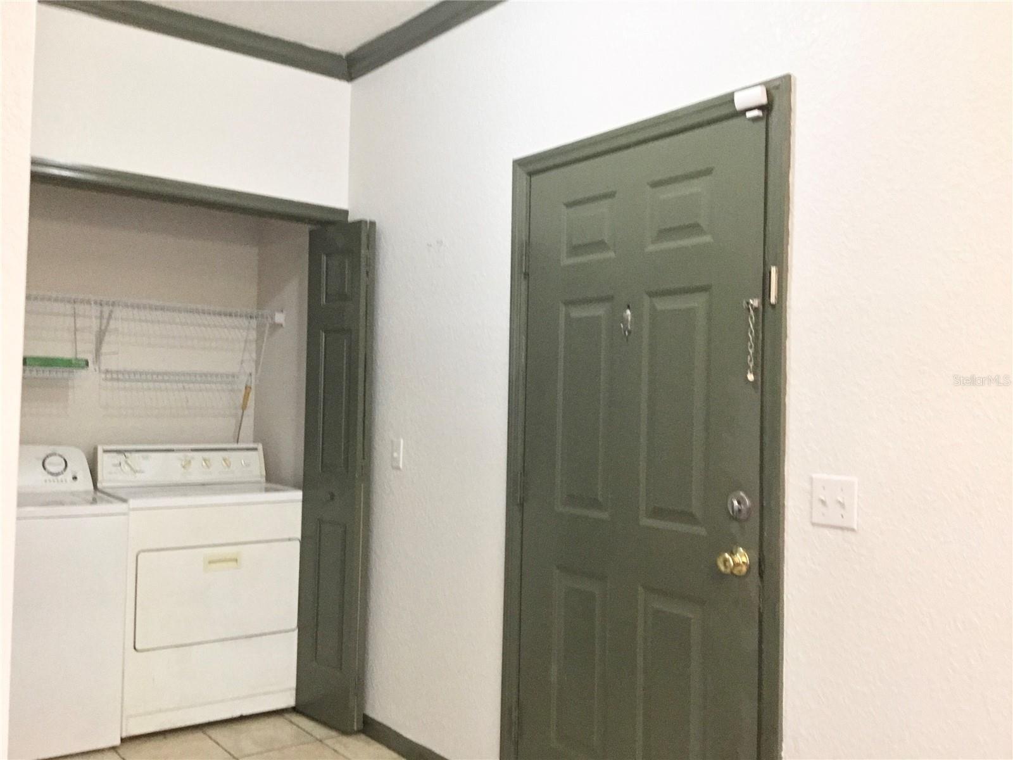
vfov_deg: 45.4
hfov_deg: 58.4
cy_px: 380
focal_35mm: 31
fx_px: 907
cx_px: 506
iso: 200
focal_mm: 3.3
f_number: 2.4
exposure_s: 1/30
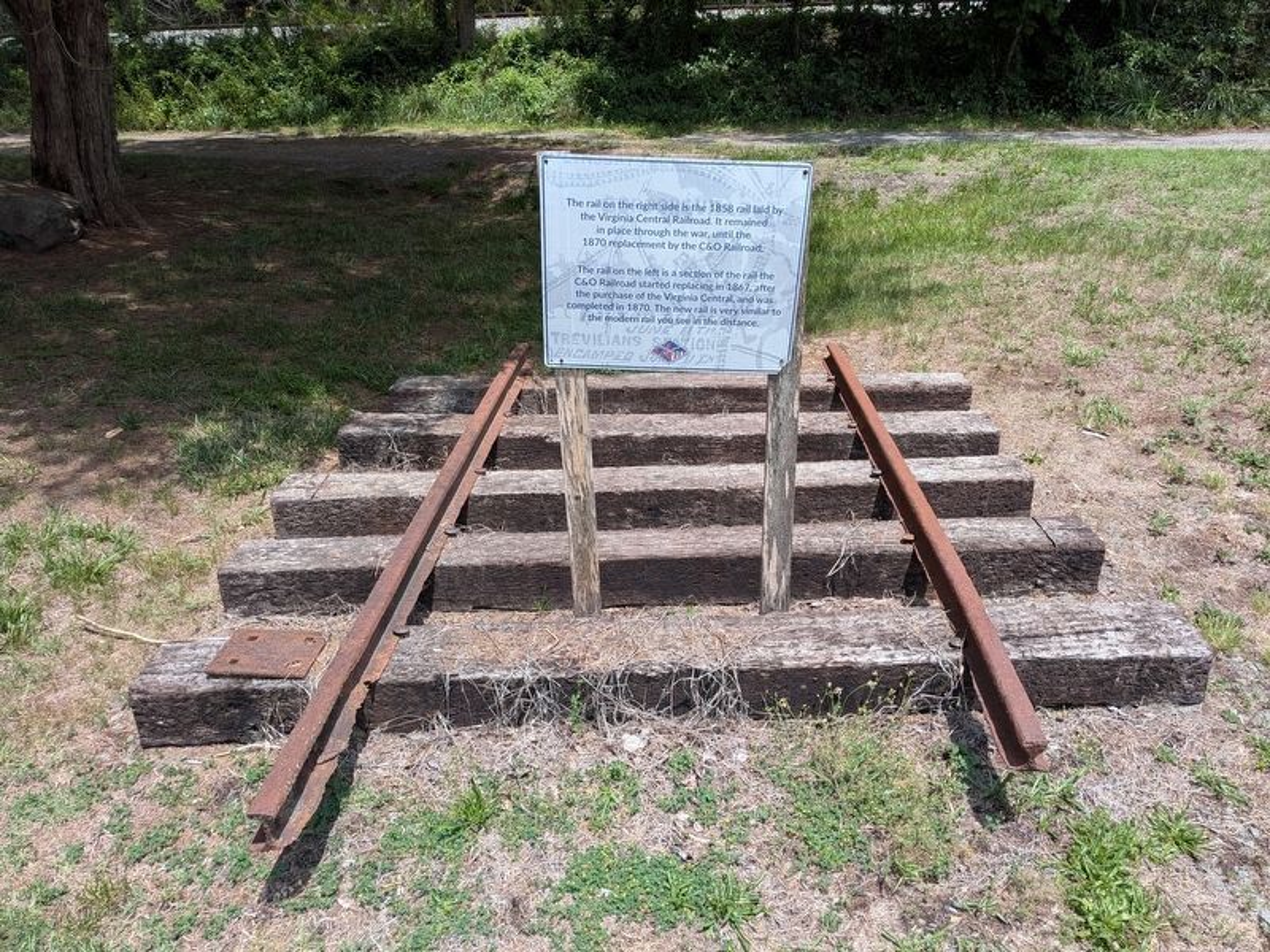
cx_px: 635
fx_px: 881
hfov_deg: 71.6
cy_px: 476
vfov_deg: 56.8
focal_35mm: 24
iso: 28
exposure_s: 1/878
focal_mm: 4.53
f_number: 1.7
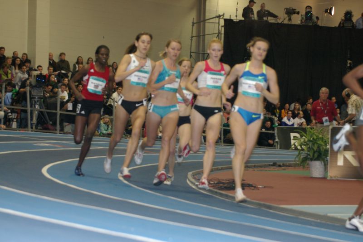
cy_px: 121
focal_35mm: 110
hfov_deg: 18.7
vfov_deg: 12.5
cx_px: 182
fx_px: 1104
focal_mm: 73
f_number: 5.6
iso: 800
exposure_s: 1/100
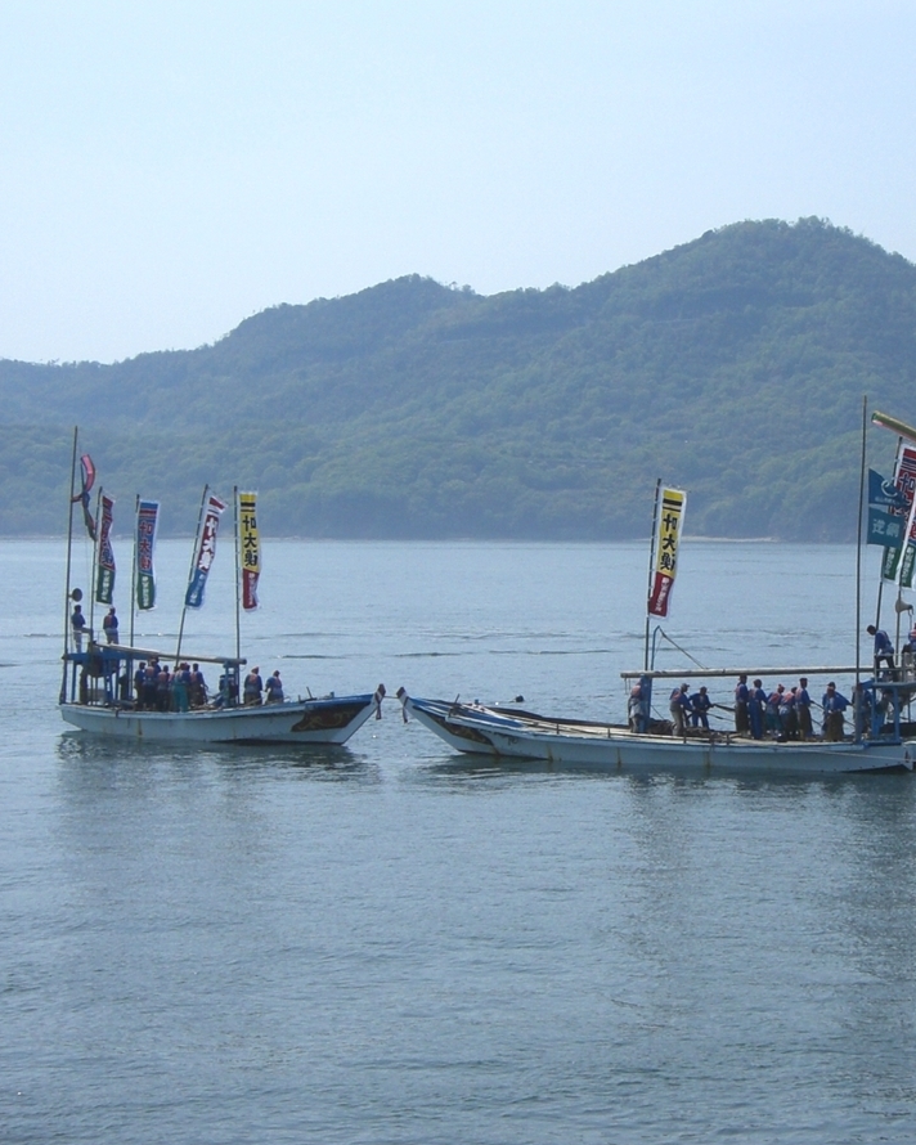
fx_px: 3524
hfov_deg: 14.7
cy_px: 570
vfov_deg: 18.5
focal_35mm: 104
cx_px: 759
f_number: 6.5
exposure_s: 1/800
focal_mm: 12.8
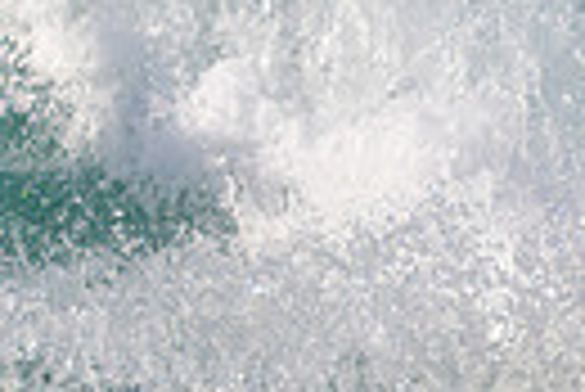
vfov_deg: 0.4
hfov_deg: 0.6
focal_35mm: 3572
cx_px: -580
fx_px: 58109
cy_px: 2
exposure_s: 1/2500
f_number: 11
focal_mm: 800
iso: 900
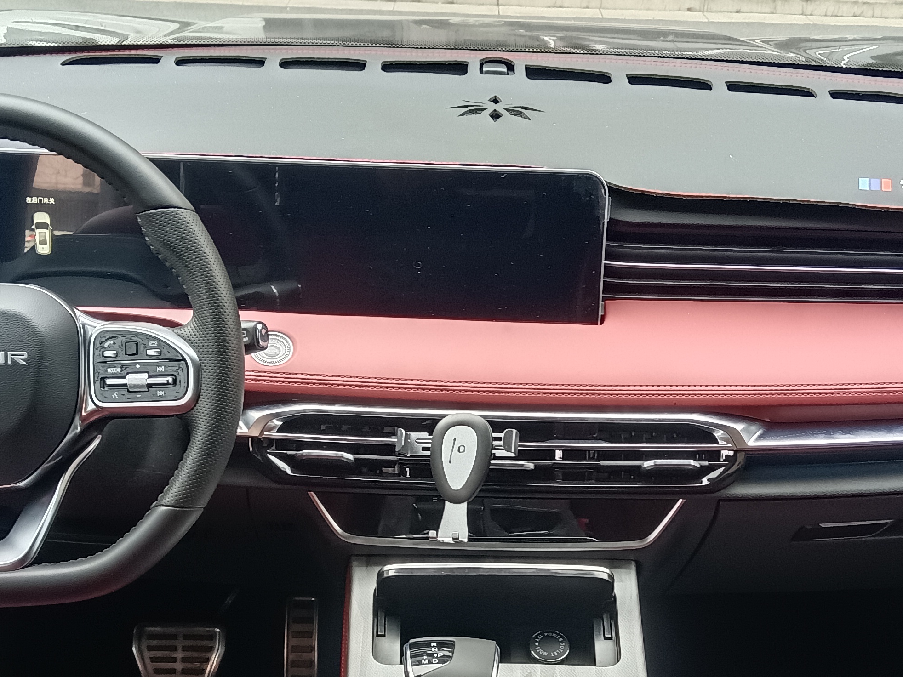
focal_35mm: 54
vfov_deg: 26.3
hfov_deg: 35.5
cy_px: 578
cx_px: 477
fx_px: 1409
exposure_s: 1/50
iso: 348
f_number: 1.8
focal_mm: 4.05
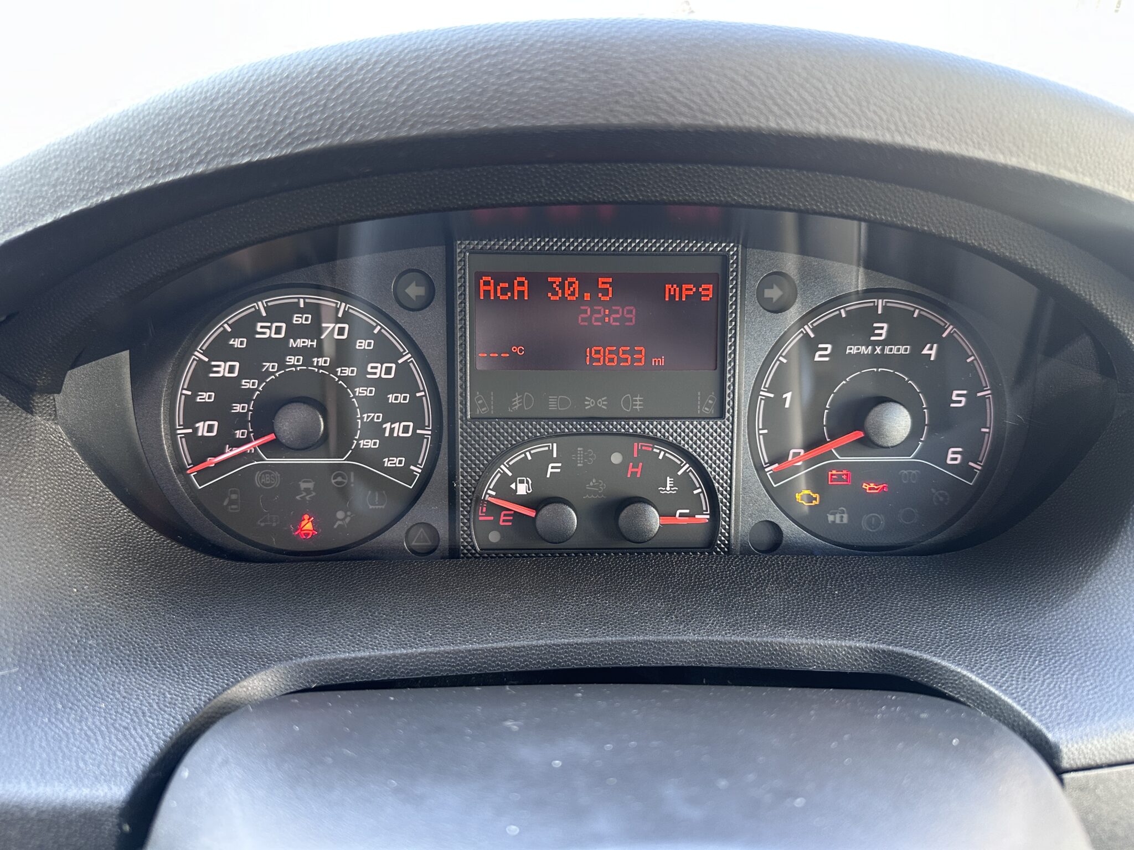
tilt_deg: -30.4
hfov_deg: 71.6
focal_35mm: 24
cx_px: 567
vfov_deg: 56.8
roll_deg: -1.3
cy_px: 425
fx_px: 786
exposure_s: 1/88
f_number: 1.78
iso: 250
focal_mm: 6.86
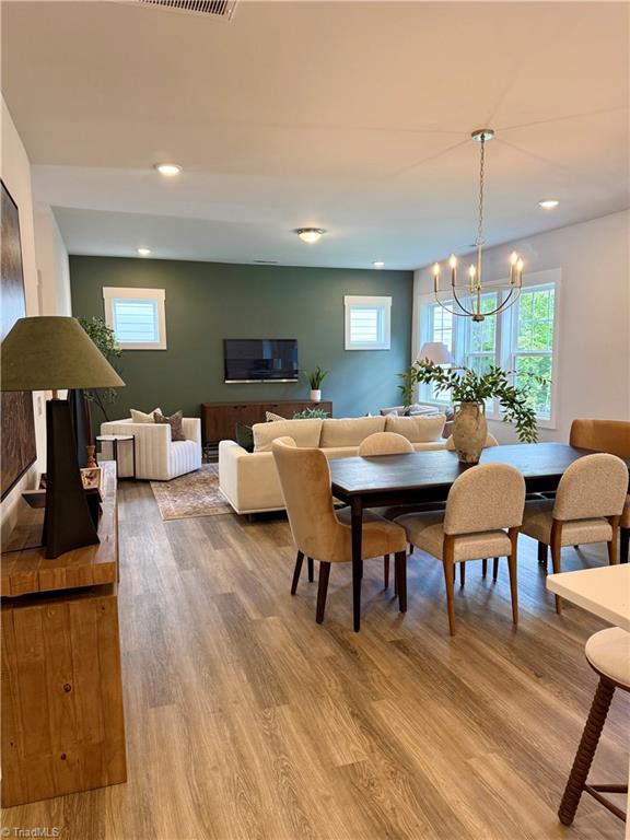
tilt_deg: -5.3
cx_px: 315
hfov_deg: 56.8
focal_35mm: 24
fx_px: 582
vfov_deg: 71.6
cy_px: 420
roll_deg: +0.3
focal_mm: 6.76
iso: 200
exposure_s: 1/127
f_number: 1.78
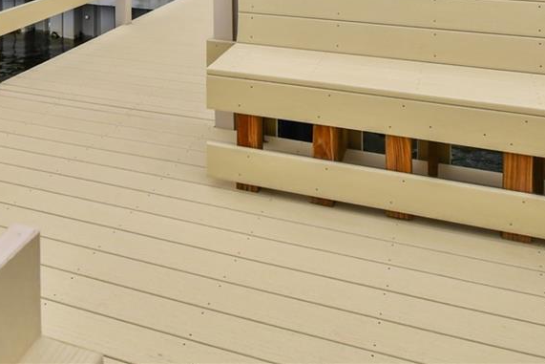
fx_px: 636
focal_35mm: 42
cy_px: -144
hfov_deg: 45.5
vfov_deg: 25.8
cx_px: 170
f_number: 7.1
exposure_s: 1/500
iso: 100
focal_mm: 10
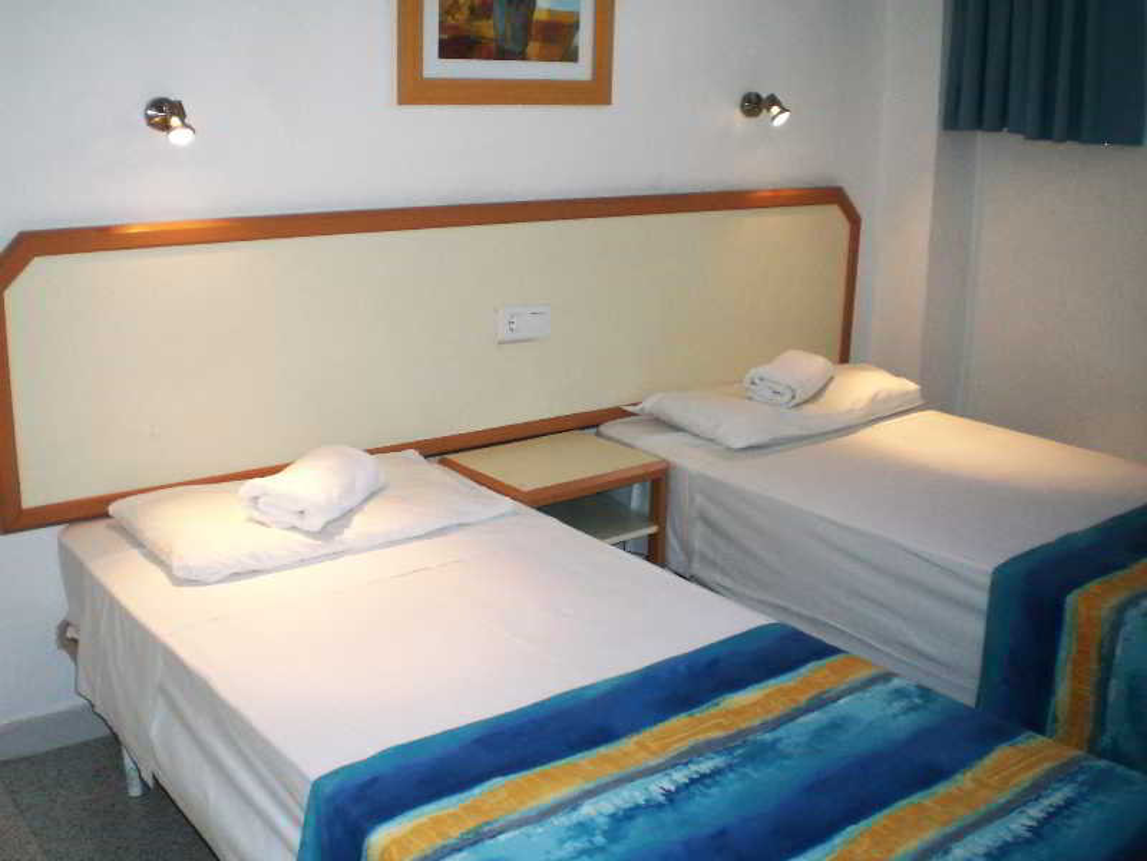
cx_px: 574
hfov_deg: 49.0
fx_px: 1259
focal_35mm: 38
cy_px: 430
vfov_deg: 37.7
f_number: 3.1
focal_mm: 6.3
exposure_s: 1/60
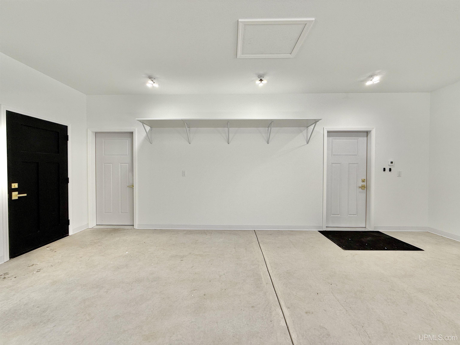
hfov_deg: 102.1
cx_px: 230
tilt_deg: -0.9
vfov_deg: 85.7
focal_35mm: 14
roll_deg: -0.7
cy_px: 172
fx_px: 186
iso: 50
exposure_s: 1/138
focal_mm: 2.22
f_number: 2.2
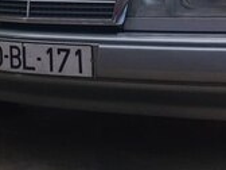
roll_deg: +2.3
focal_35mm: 114
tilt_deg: -5.0
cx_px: 96
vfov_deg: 12.7
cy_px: -25
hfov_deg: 17.3
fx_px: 744
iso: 25
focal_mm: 4.15
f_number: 2.2
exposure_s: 1/469
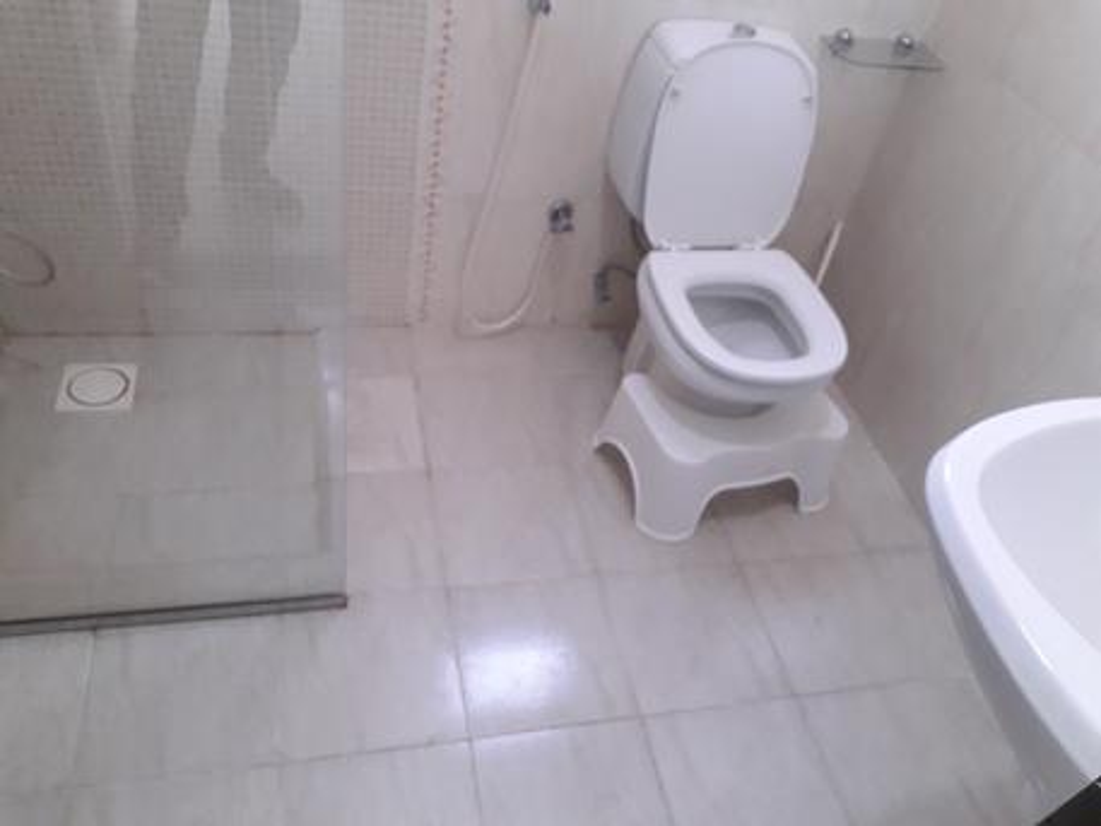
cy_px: 413
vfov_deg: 51.4
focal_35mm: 27
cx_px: 550
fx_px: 859
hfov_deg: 65.3
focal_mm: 3.6
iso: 250
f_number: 1.9
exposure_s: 1/25
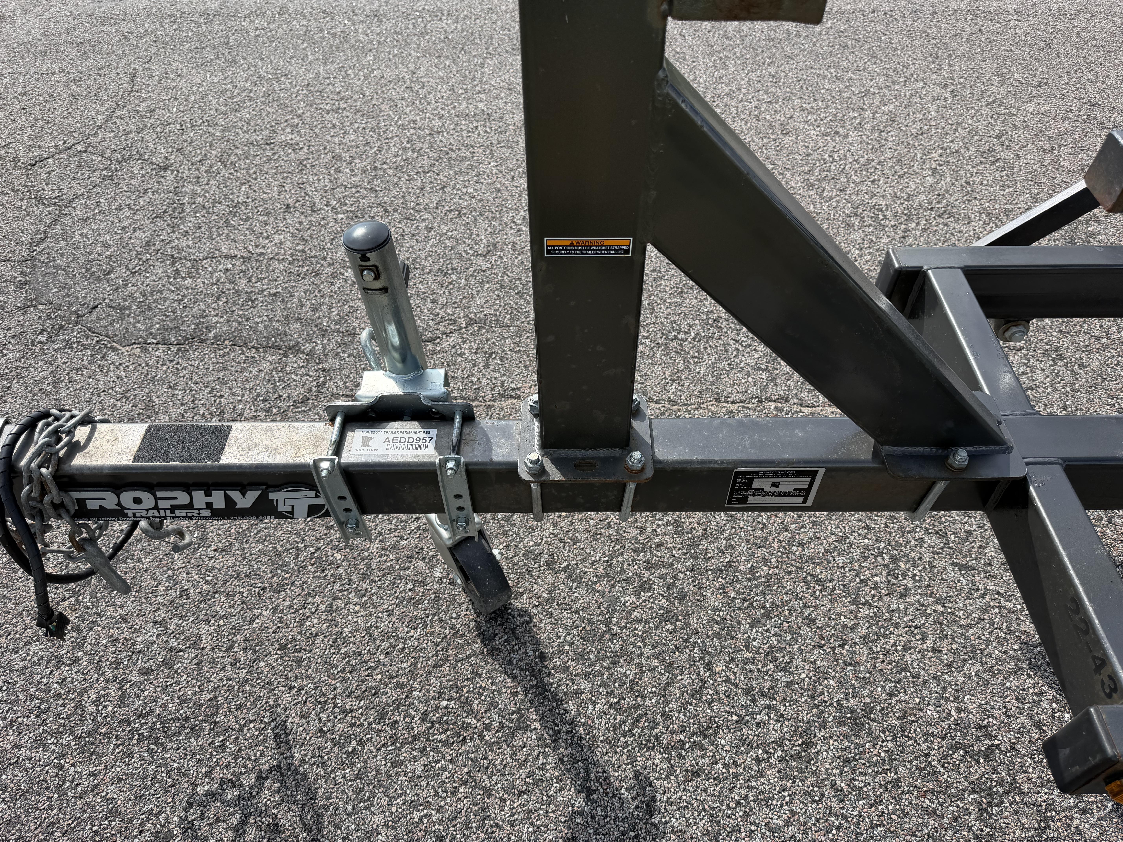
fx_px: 779
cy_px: 421
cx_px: 562
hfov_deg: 71.6
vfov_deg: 56.8
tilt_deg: -45.9
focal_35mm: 24
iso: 80
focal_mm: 6.76
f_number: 1.78
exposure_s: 1/2703
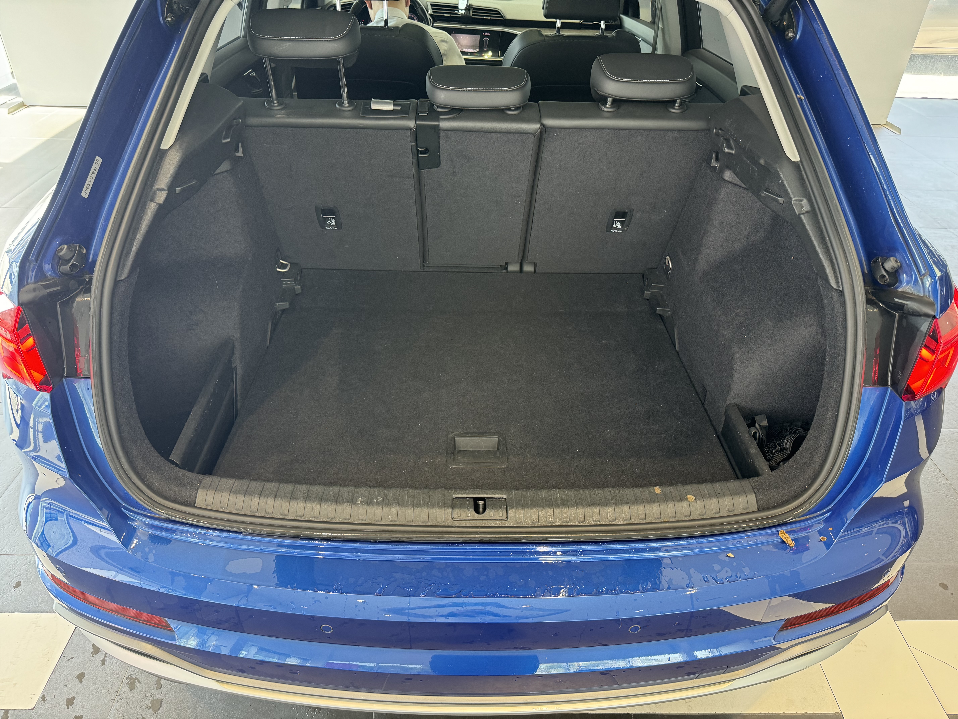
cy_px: 360
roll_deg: -1.5
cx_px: 479
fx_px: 664
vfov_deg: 56.8
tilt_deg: -36.1
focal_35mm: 24
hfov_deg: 71.6
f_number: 1.78
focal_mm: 6.76
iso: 200
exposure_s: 1/50
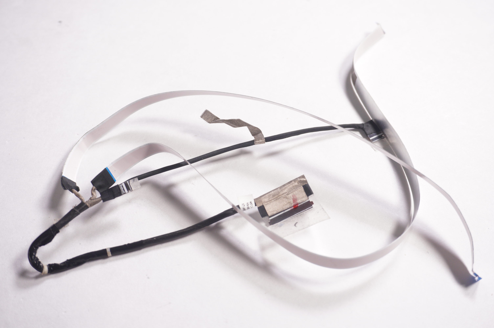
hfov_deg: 46.4
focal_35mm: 42
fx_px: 576
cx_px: 247
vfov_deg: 31.8
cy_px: 164
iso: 640
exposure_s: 1/320
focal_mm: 28
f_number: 5
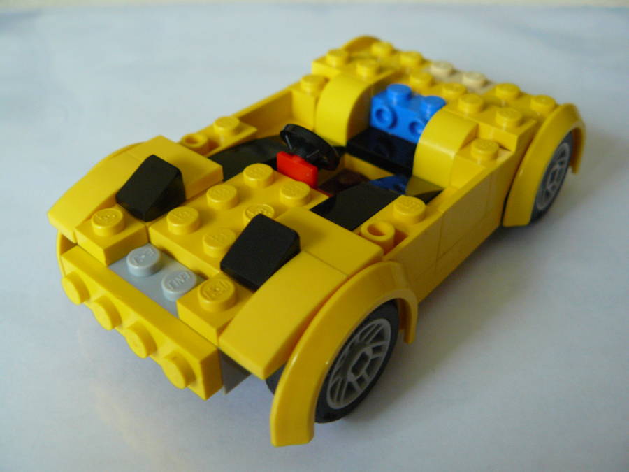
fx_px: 654
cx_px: 314
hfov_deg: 51.4
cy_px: 236
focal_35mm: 36
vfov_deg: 39.7
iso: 200
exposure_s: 1/6
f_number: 2.8
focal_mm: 6
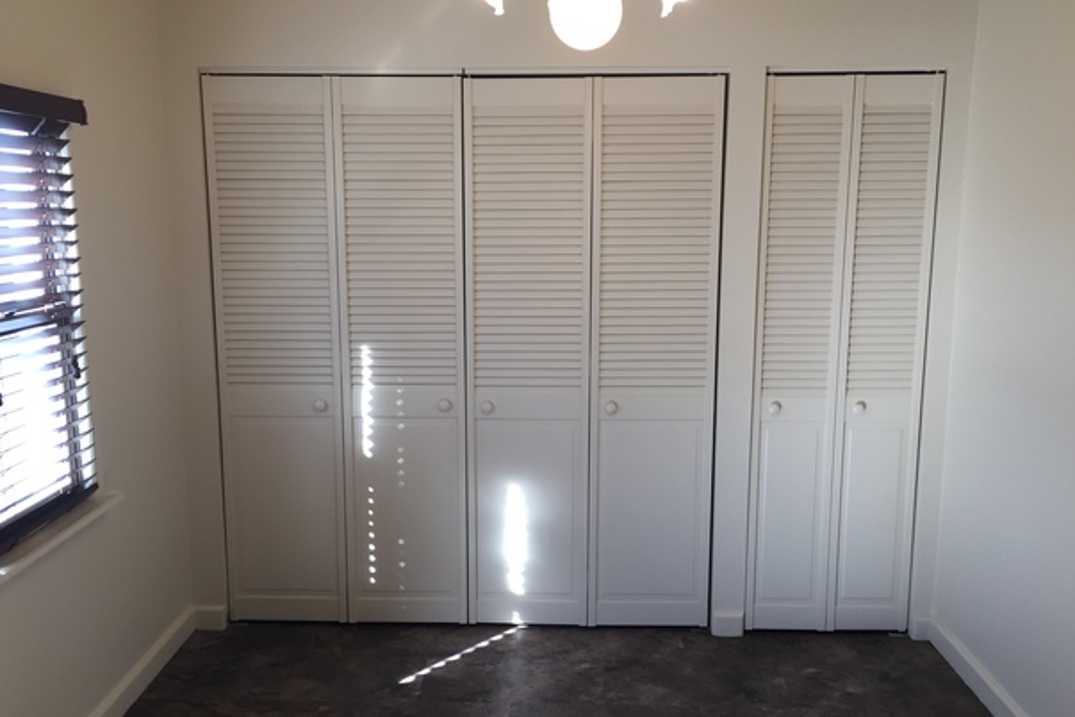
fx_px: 955
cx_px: 526
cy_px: 364
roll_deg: -0.2
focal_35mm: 32
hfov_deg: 58.7
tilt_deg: -11.6
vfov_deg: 41.1
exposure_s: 1/60
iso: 40
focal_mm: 4.15
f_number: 2.2
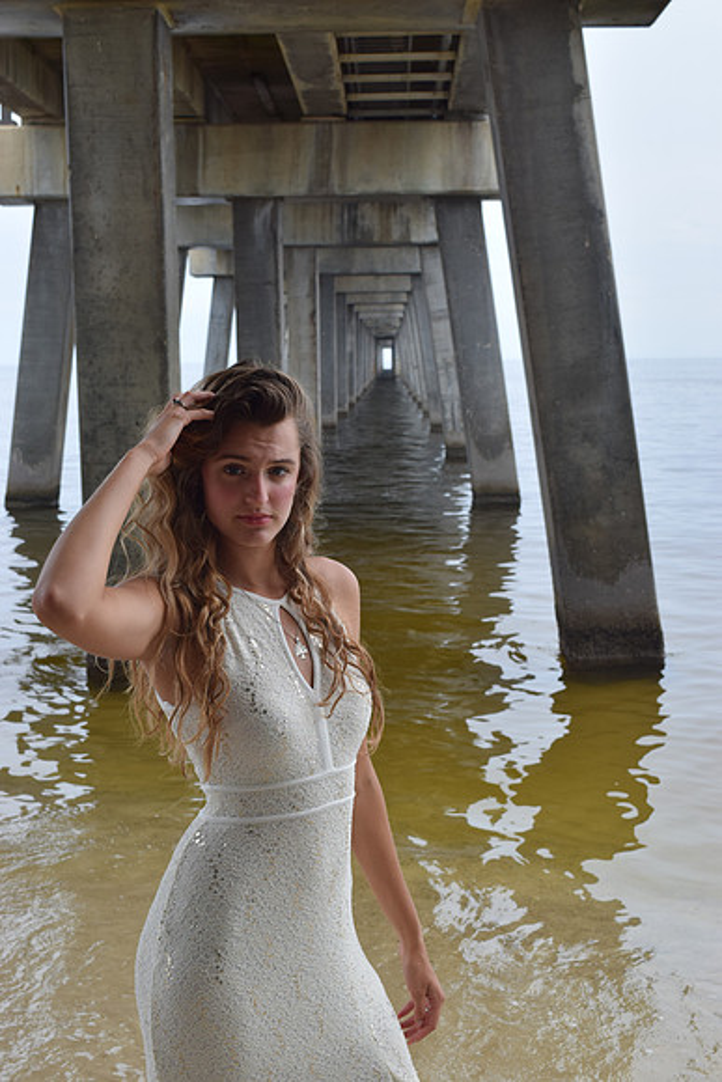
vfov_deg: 38.9
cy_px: 541
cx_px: 361
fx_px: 1533
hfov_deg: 26.5
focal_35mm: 51
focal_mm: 34
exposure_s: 1/250
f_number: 8
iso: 220
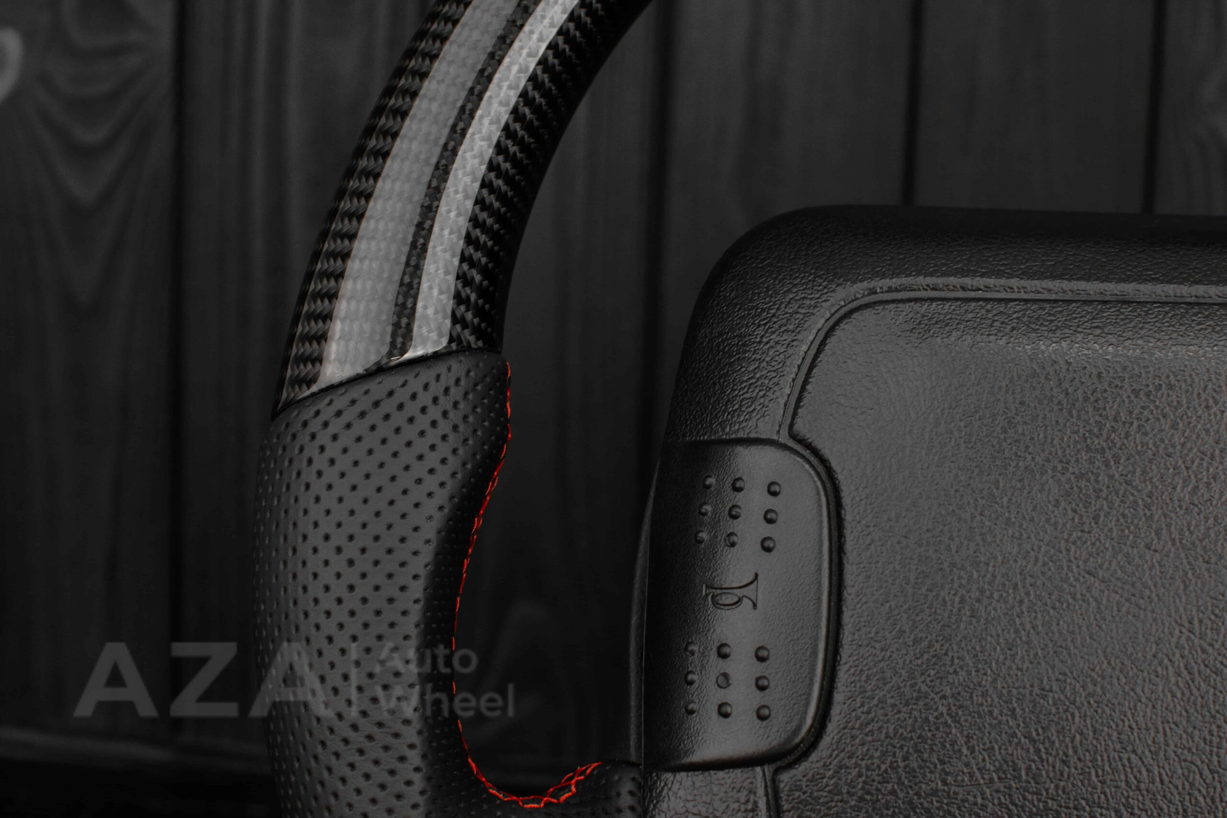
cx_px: 614
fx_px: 1789
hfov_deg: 37.8
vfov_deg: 25.8
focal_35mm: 52
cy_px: 409
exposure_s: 1/125
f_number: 6.3
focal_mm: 35
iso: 500
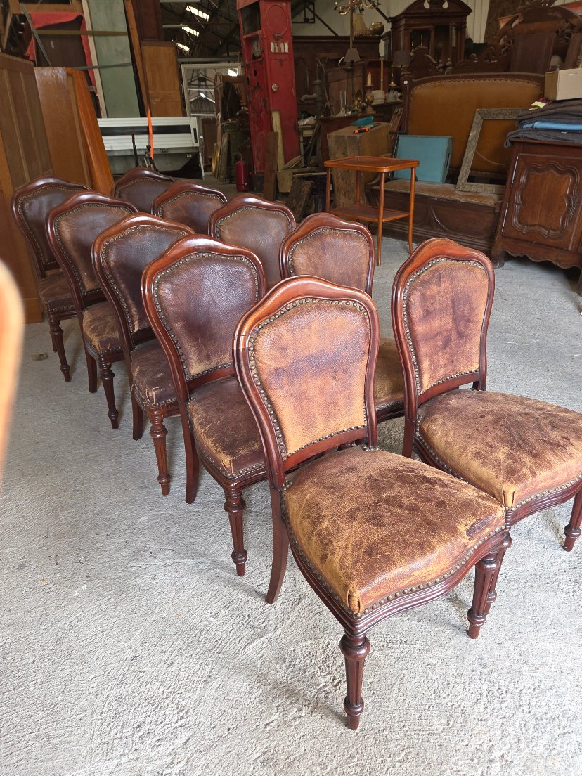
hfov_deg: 54.9
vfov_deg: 69.4
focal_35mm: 25
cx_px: 295
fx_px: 560
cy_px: 398
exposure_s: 1/60
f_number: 1.8
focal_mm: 5.4
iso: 100
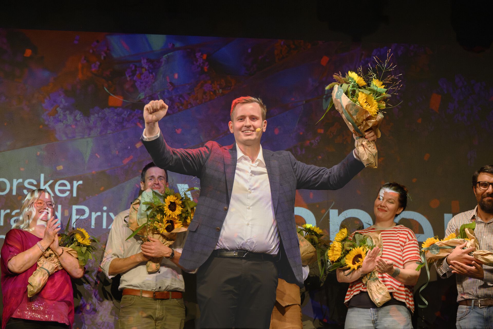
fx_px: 1671
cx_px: 246
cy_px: 164
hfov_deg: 16.8
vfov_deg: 11.2
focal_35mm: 122
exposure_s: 1/320
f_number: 4
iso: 4000
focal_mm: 122
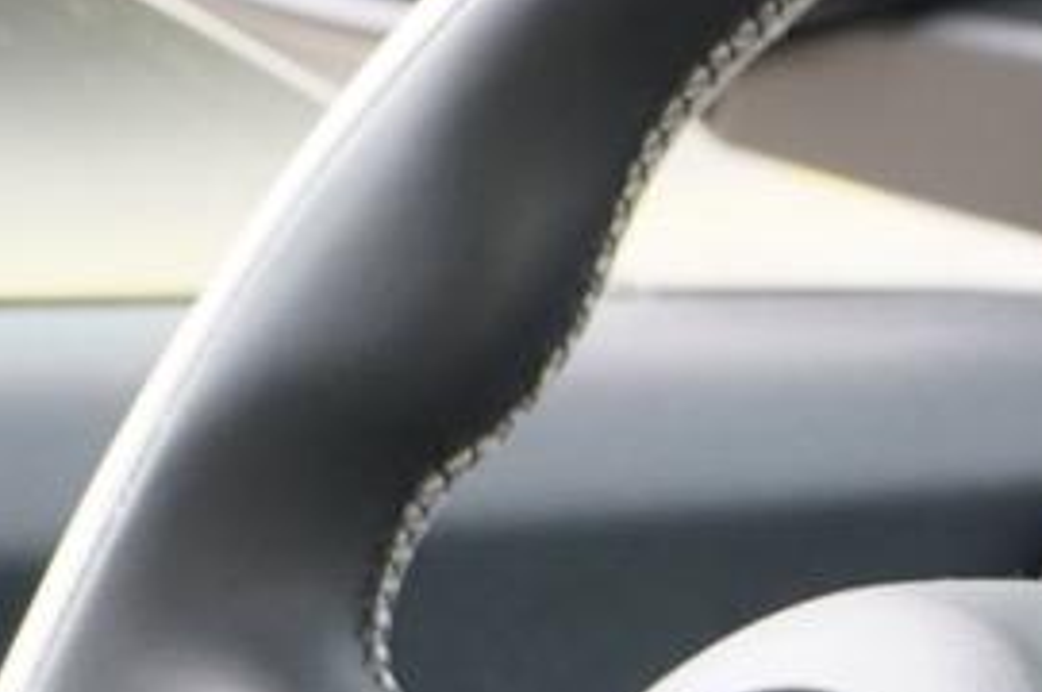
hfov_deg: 4.5
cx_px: 2392
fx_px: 13125
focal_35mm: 454
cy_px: 1615
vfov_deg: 3.0
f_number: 5.6
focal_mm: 64
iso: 320
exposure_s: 1/80
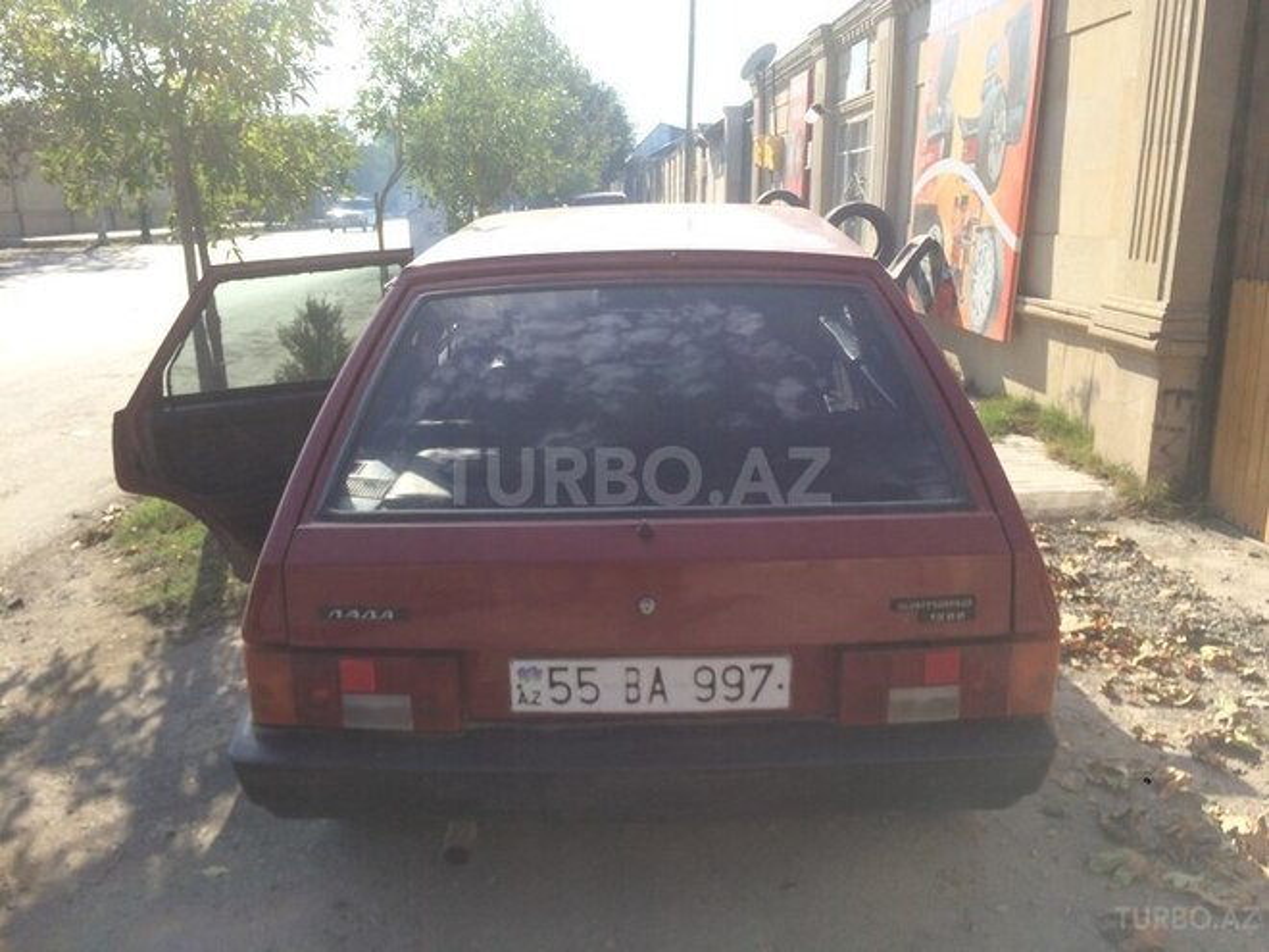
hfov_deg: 61.7
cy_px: 476
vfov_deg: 48.2
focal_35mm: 29
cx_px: 634
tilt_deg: -12.1
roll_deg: -0.6
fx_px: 1063
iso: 32
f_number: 2.2
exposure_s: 1/954
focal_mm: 4.15
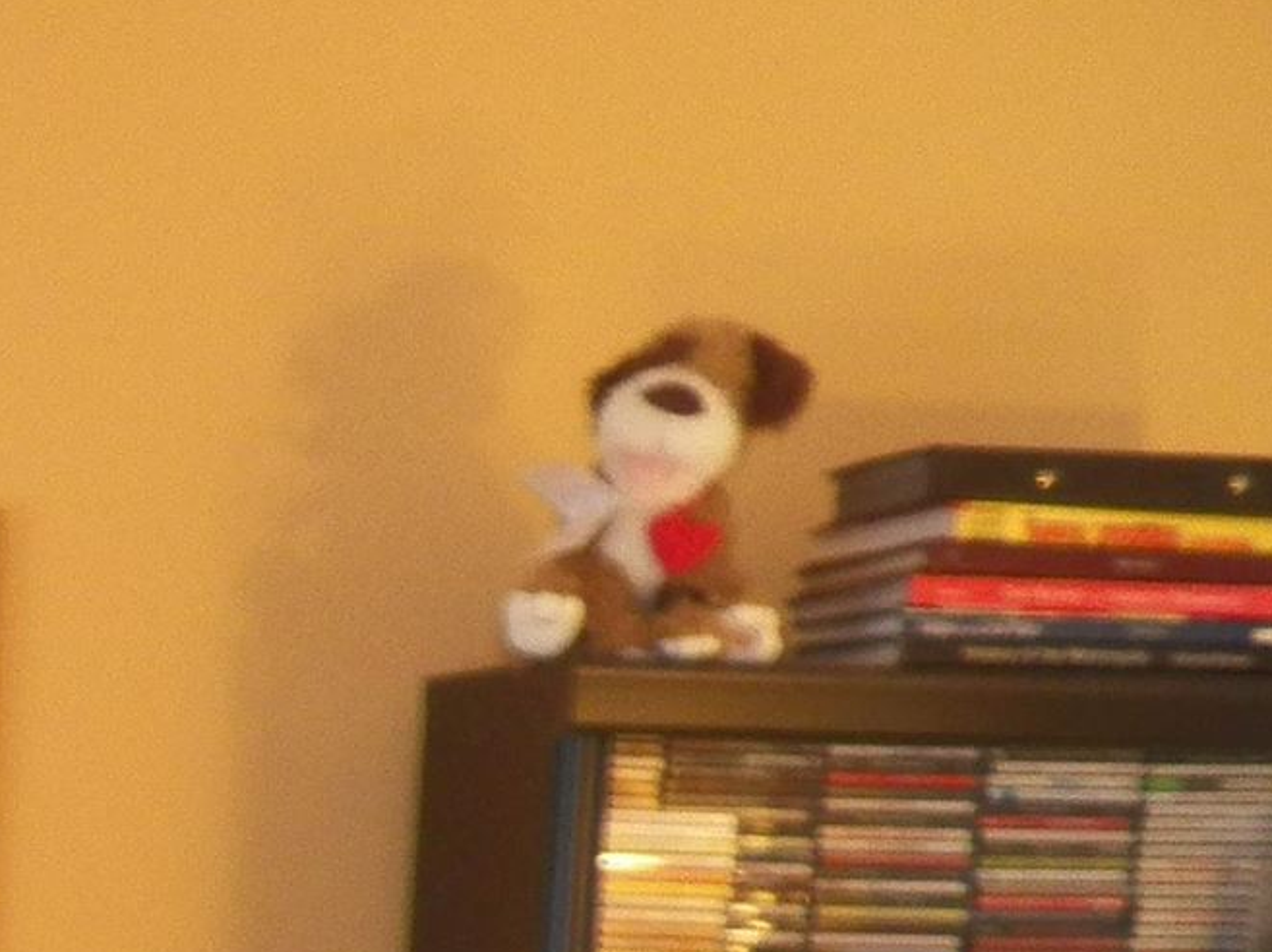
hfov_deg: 12.9
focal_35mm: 131
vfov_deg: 10.5
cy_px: 1846
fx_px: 4811
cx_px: -1380
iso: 160
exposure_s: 1/30
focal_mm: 4.9
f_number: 2.8
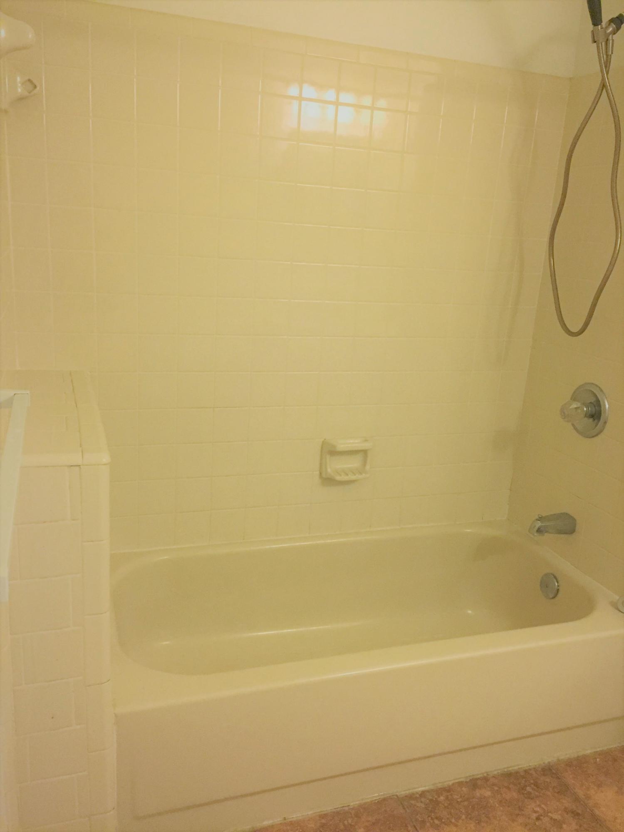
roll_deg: -2.9
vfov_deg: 61.7
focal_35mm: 29
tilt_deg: -14.3
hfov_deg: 48.2
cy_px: 416
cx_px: 312
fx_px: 697
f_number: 2.2
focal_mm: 4.15
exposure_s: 1/30
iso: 200
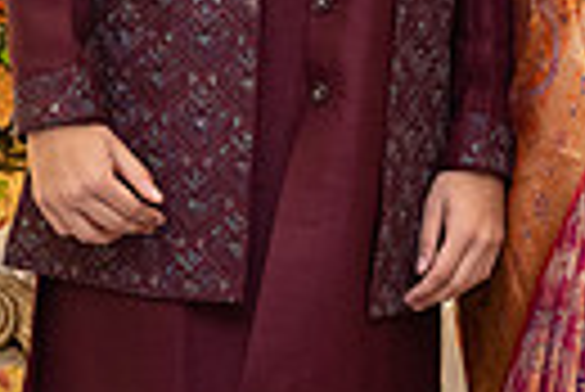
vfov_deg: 5.6
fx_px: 4002
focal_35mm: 246
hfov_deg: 8.2
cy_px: -151
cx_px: 896
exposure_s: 1/160
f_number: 3.5
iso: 1000
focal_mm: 55
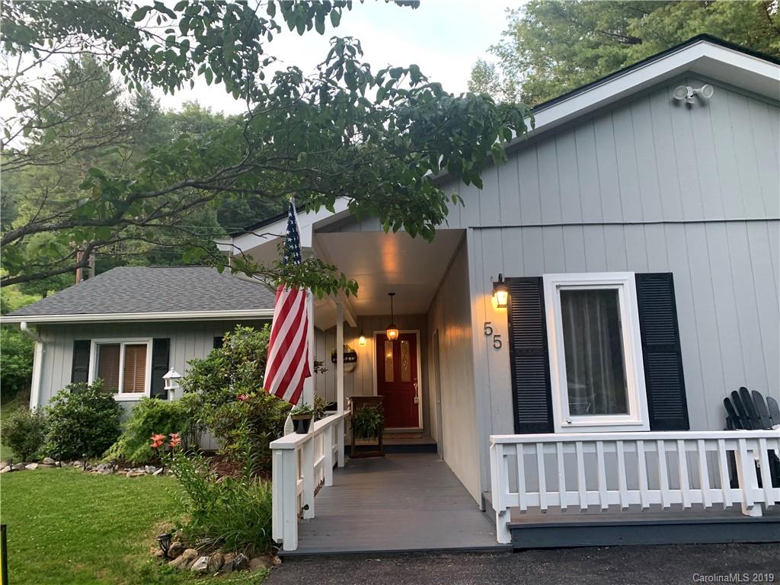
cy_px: 292
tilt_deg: +9.7
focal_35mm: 26
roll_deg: +1.6
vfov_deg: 53.1
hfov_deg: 67.3
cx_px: 390
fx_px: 586
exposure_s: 1/60
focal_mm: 4.25
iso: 125
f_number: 1.8
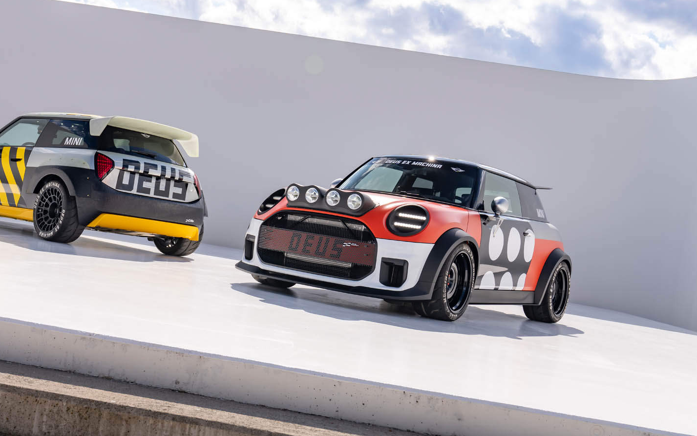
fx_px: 912
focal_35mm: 48
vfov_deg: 26.9
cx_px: 274
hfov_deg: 41.6
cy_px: 240
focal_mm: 35
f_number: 7.1
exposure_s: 1/100
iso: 100
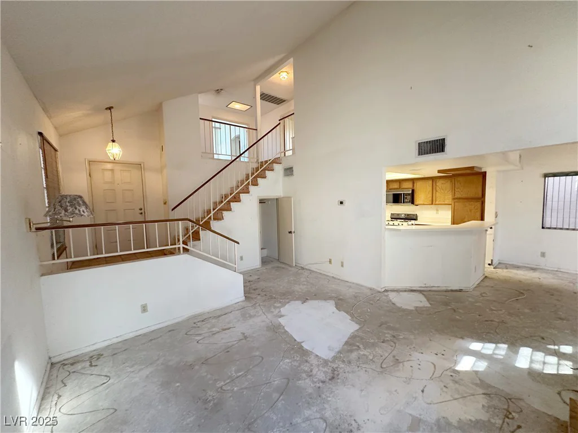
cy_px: 216
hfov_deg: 102.1
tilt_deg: -3.6
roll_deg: +1.1
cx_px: 289
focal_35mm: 14
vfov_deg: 85.7
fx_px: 234
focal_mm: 2.22
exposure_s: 1/60
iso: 320
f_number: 2.2
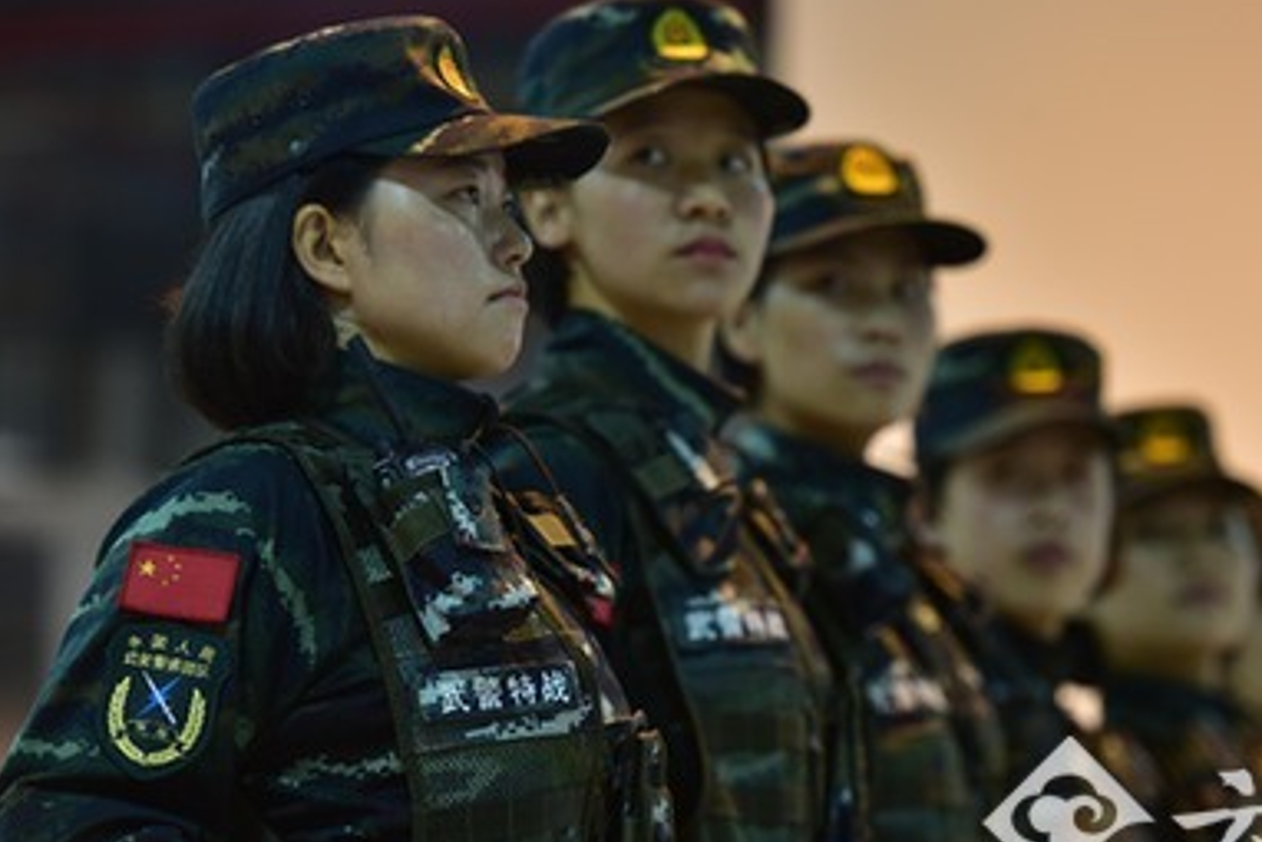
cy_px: 469
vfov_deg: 6.1
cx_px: 757
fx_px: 7925
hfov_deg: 9.1
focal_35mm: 226
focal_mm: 160
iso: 400
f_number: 2.8
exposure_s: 1/40
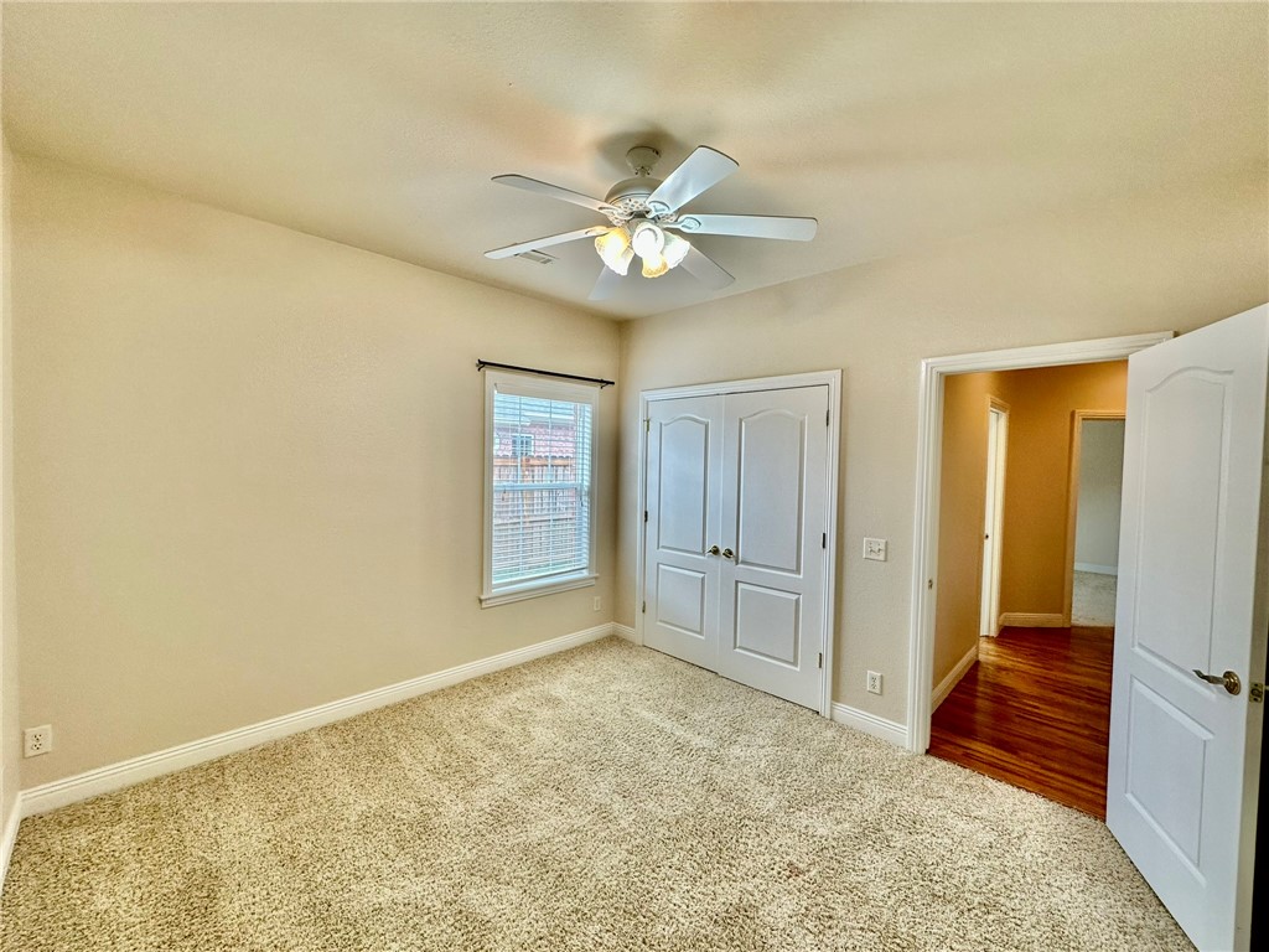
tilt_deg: -2.2
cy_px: 476
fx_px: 513
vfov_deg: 85.7
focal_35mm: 14
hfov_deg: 102.1
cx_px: 634
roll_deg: -1.4
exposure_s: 1/120
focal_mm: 2.22
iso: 100
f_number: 2.2
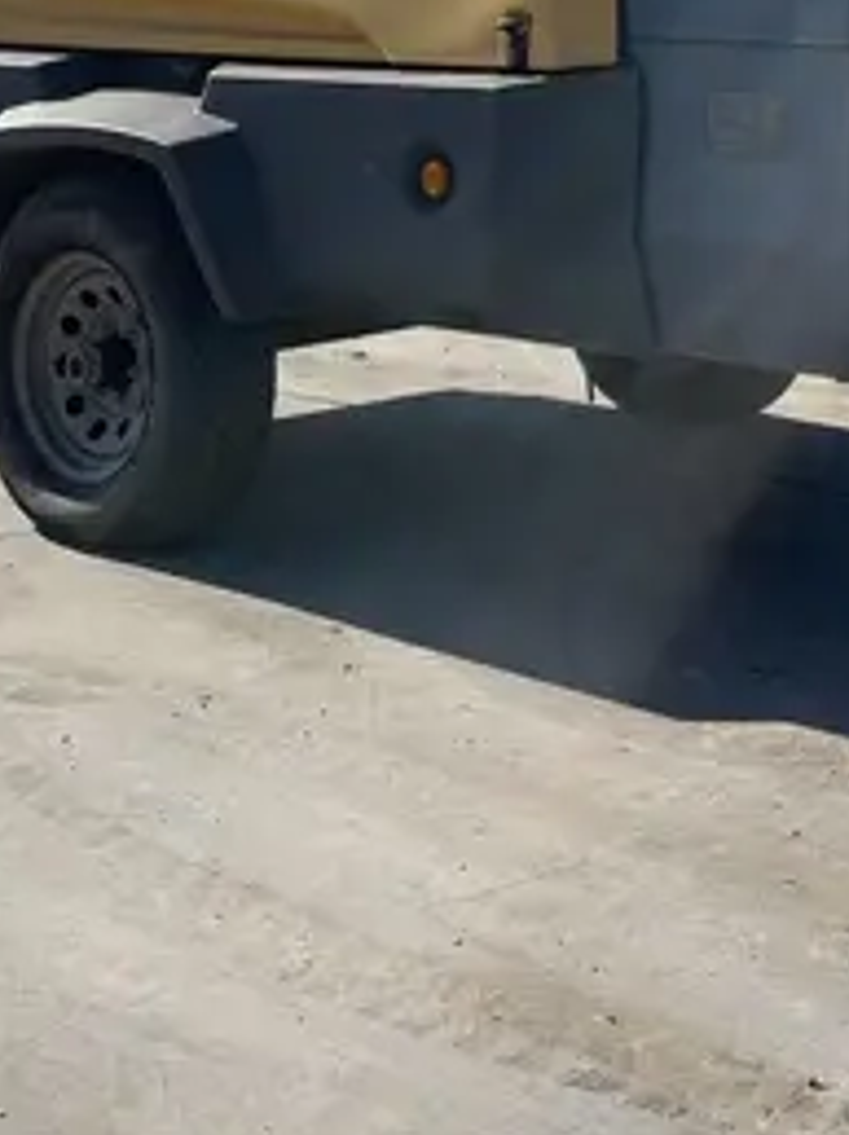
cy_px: -152
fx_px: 2424
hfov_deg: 19.5
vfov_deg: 24.4
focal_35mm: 74
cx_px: 748
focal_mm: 4.2
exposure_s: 1/7299
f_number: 1.6
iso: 50
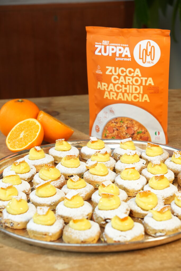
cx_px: 90
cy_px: 136
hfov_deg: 18.2
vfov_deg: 27.0
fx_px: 565
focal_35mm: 75
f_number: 5
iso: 800
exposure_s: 1/100
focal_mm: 50
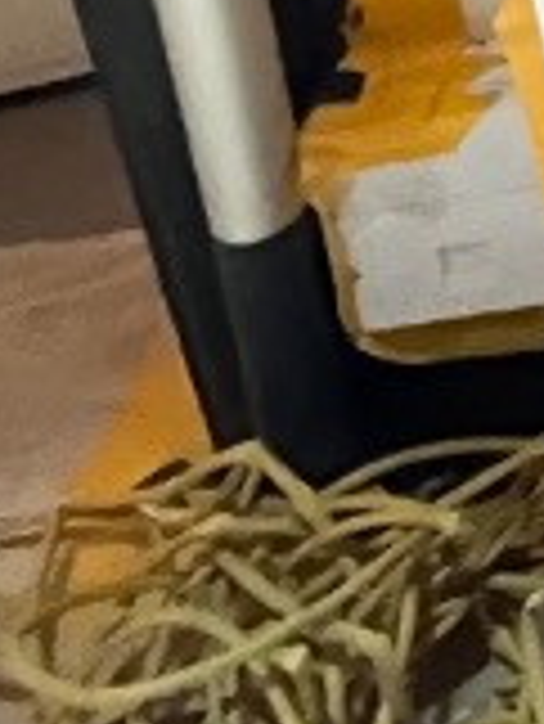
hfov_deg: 9.9
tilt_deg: -19.8
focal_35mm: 97
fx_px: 2030
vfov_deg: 14.5
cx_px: 1776
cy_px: -935
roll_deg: +0.1
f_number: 1.8
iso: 1000
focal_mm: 1.57
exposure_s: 1/60
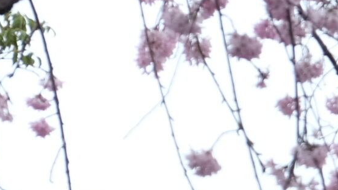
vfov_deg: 3.9
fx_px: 2769
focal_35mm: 309
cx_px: 548
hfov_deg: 6.9
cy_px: 484
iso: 200
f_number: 7.1
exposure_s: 1/40
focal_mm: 42.5
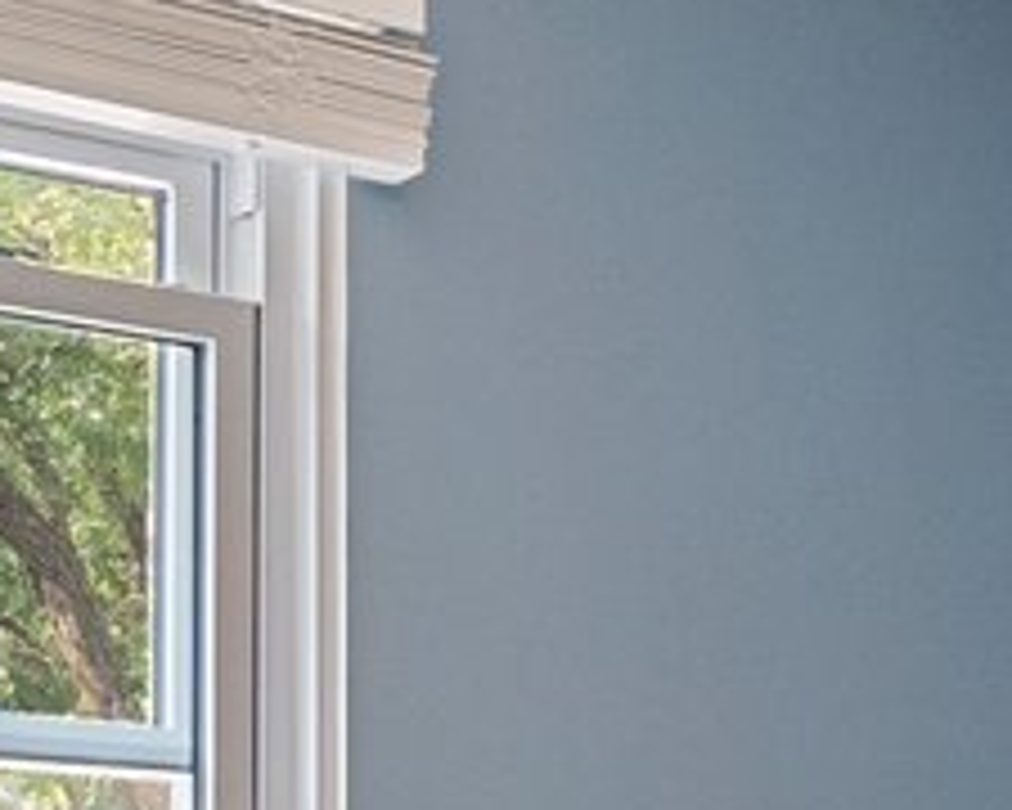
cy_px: 1096
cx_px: 1309
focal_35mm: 128
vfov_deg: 11.7
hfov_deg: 14.4
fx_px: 3834
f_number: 6.3
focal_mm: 10
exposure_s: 1/4
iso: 640
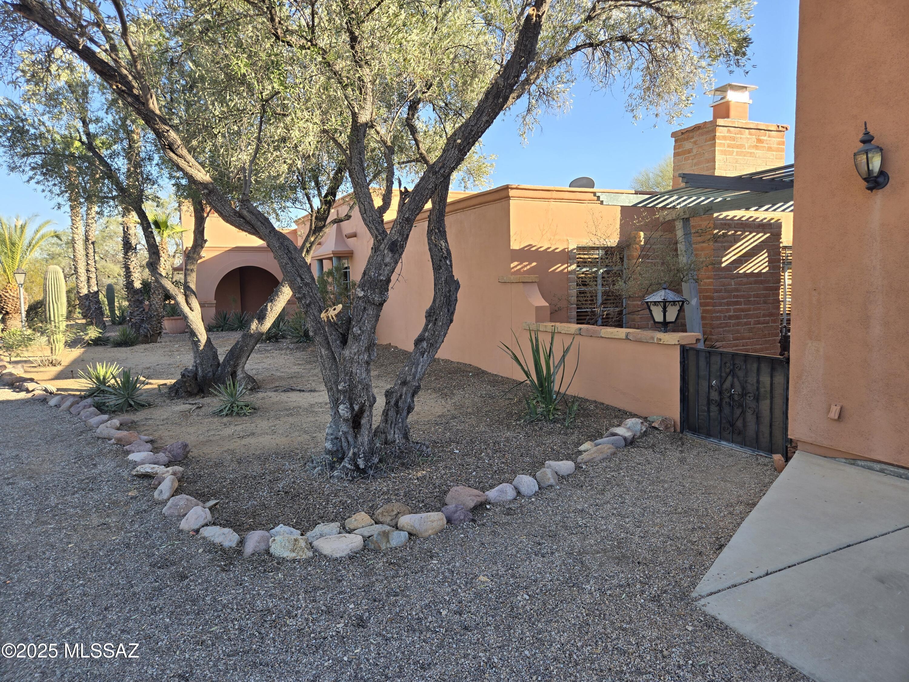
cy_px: 341
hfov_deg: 73.9
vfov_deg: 58.9
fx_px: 604
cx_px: 454
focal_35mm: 23
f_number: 1.8
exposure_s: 1/668
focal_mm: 5.4
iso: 25
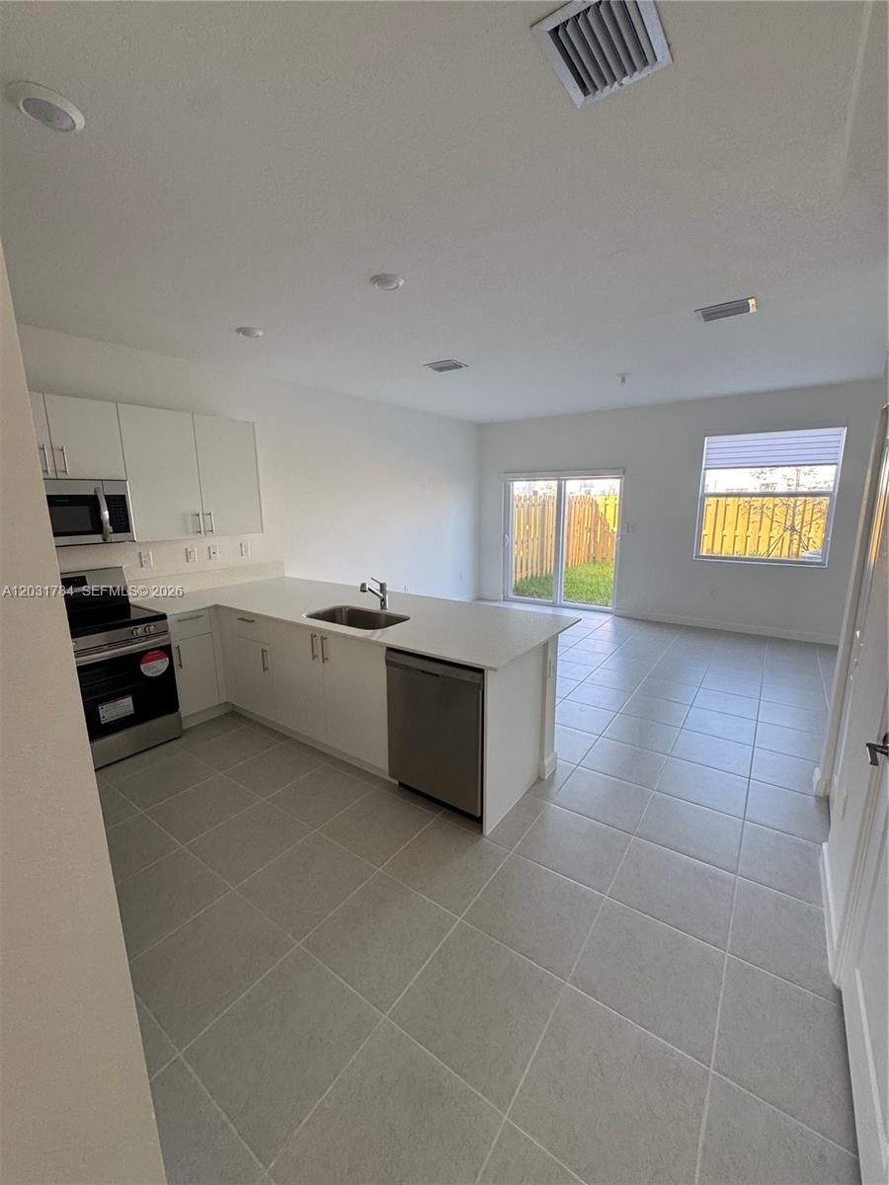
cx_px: 444
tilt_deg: -11.7
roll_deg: +0.7
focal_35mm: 14
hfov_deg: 85.7
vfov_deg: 102.1
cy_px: 592
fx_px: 479
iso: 200
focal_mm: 2.22
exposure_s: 1/120
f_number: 2.2
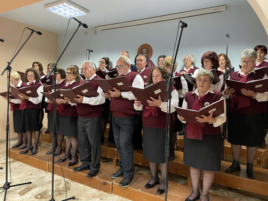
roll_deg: -1.8
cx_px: 134
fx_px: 201
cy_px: 100
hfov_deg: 67.3
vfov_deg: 53.1
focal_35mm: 26
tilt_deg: -2.7
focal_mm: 4.2
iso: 250
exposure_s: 1/50
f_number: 1.6
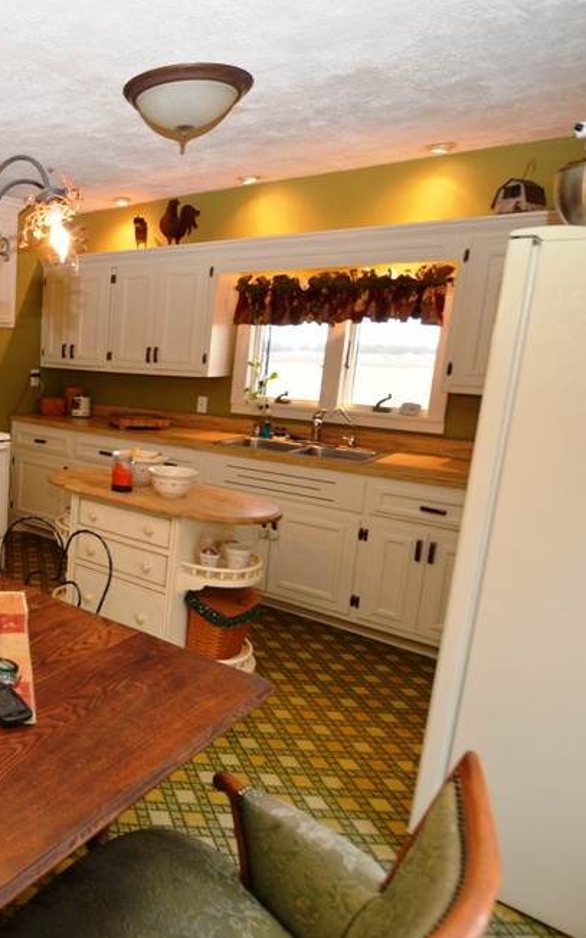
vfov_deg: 74.8
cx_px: 4
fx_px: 614
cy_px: 468
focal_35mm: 24
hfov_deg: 43.9
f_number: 3.5
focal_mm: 10
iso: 500
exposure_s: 1/60
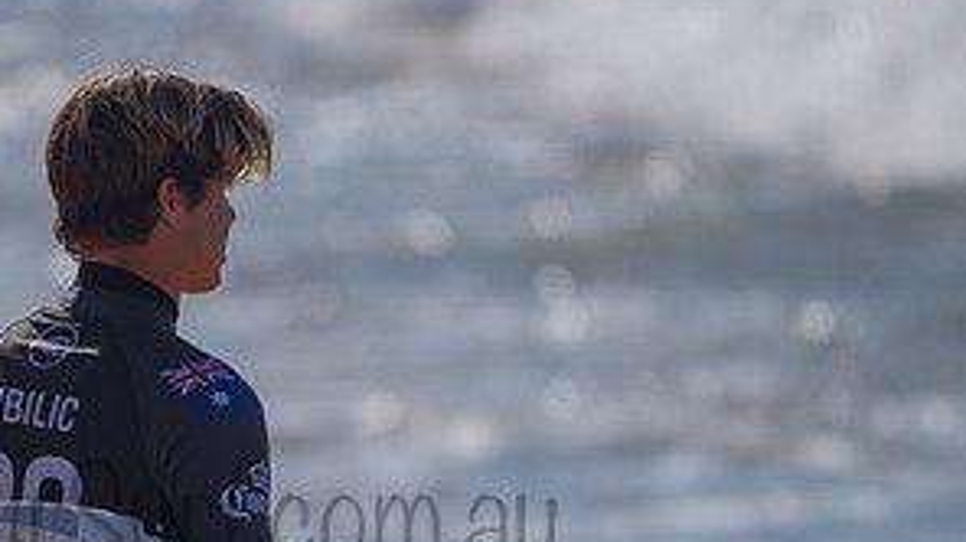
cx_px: 212
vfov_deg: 1.2
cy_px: 482
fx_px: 26313
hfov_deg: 2.1
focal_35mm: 1028
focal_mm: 500
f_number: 5.6
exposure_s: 1/2500
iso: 280
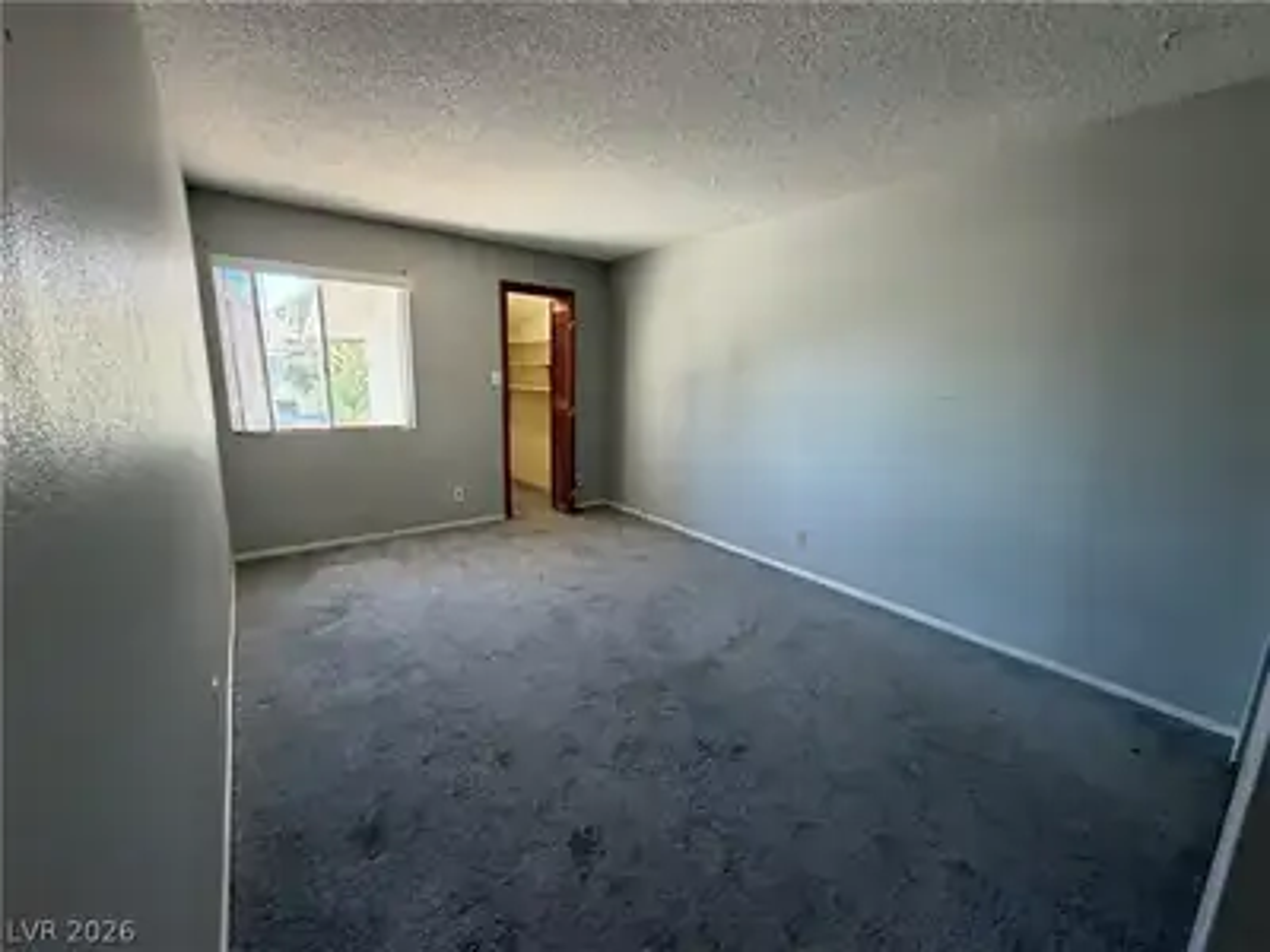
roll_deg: -0.5
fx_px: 514
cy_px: 476
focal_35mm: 14
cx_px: 635
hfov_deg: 102.1
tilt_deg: -11.2
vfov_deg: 85.7
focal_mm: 2.22
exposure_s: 1/60
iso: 200
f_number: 2.2
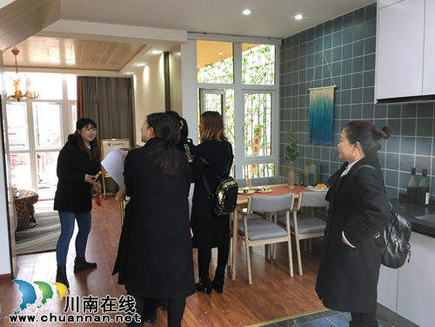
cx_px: 218
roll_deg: +0.9
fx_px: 364
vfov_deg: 48.2
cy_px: 164
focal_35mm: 29
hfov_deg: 61.7
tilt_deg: -5.3
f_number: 2.2
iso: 40
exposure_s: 1/17
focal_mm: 4.15
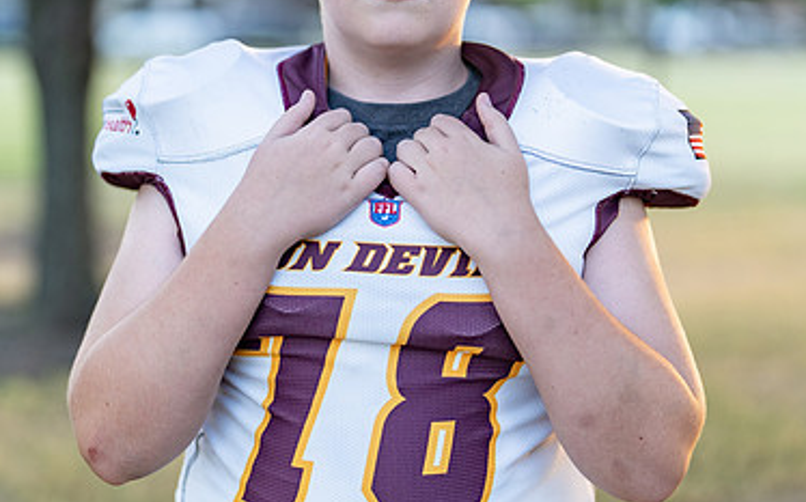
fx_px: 1909
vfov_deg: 14.9
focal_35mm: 87
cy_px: 134
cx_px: 363
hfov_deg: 23.8
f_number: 1.2
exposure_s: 1/500
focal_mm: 50
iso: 160
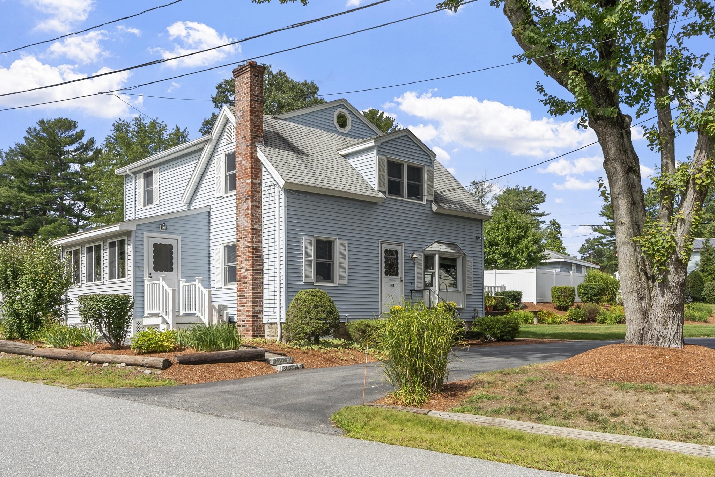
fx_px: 655
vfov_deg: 40.0
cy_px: 238
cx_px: 358
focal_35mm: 33
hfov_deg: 57.2
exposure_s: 1/320
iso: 100
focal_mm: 22
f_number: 8
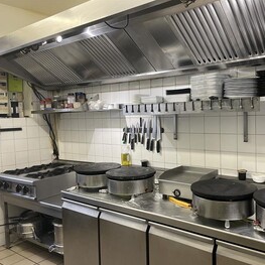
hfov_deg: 51.8
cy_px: 133
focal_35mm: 31
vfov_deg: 52.5
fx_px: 268
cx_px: 171
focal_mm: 4.2
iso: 125
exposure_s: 1/100
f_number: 1.6
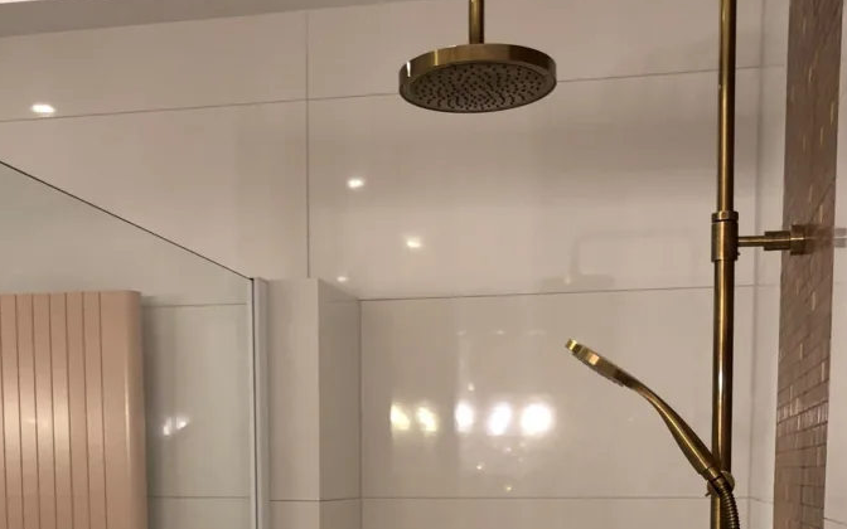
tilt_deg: -4.7
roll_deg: +0.3
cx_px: 398
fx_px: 1223
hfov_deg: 38.2
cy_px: 598
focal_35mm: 53
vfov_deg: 22.8
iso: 40
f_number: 1.8
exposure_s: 1/20
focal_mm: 4
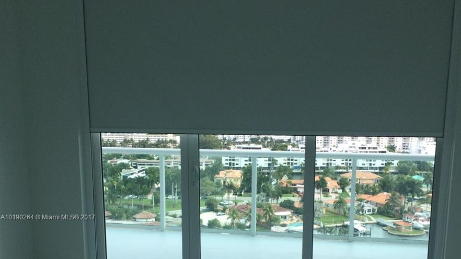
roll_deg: +1.1
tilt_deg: -9.5
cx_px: 235
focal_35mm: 43
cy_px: 218
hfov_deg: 47.4
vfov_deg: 27.0
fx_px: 526
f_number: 2.2
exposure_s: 1/733
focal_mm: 4.15
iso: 32
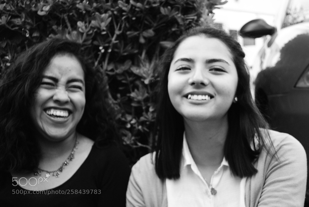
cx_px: 154
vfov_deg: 26.6
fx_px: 439
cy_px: 104
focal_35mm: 51
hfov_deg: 38.8
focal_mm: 34
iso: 800
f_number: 5
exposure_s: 1/800
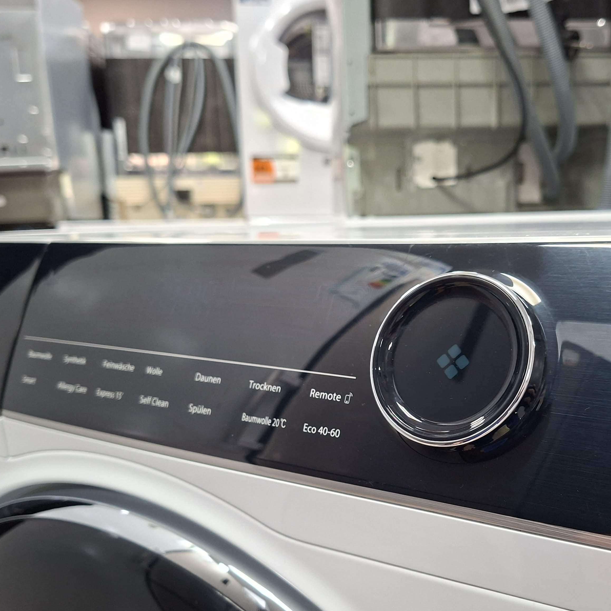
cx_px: 396
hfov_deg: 46.6
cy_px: 373
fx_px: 699
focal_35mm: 35
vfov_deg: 46.9
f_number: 1.8
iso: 320
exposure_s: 1/50
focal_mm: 5.54
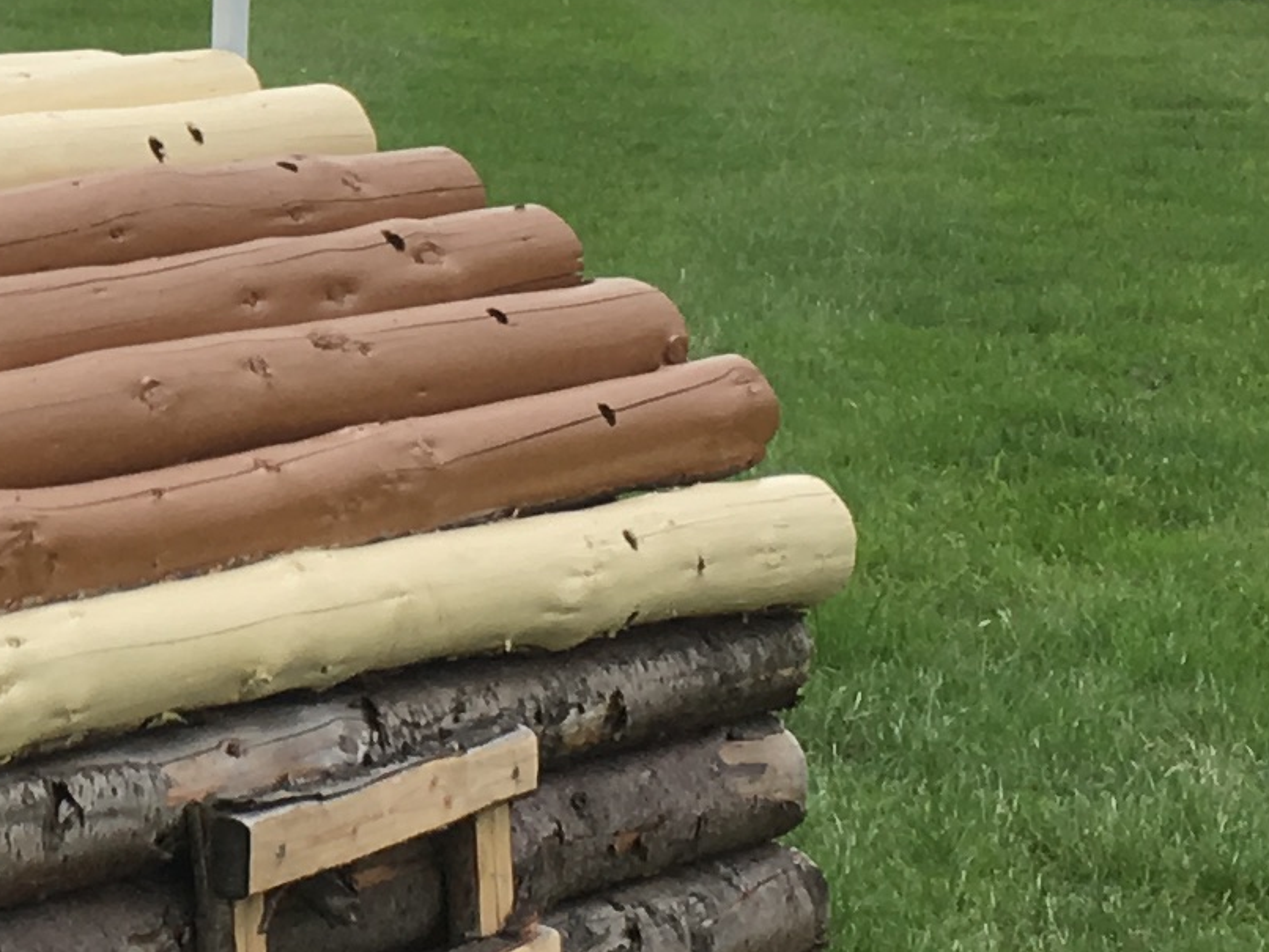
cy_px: 172
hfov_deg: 12.8
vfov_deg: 10.2
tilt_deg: -5.4
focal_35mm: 145
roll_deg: -0.5
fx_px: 5317
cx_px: -675
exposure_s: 1/519
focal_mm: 4.15
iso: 25
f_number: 2.2
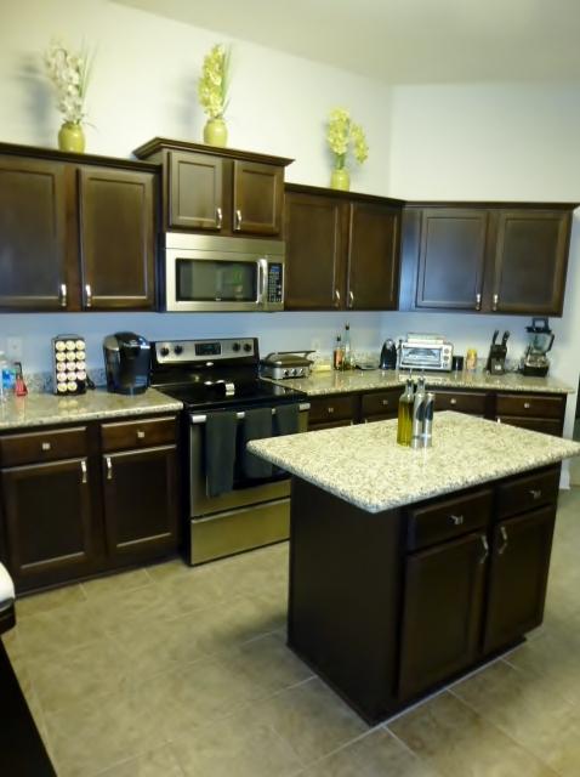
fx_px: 538
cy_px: 388
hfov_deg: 56.7
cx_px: 290
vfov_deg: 71.7
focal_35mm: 24
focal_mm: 4.3
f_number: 3.3
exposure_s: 1/4
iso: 200
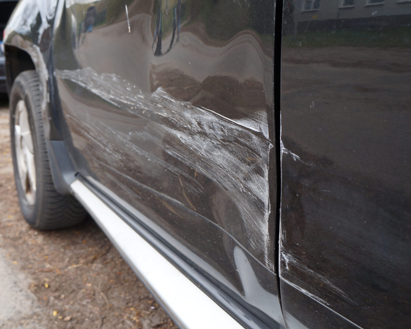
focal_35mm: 34
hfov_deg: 52.7
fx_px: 414
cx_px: 176
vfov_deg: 43.4
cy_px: 164
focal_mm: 20
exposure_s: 1/125
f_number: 5.6
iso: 200
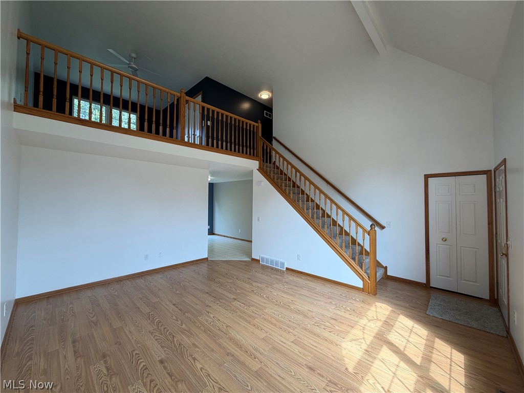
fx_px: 212
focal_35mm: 14
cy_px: 196
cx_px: 262
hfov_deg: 102.1
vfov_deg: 85.7
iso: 64
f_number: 2.2
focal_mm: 2.22
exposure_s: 1/120
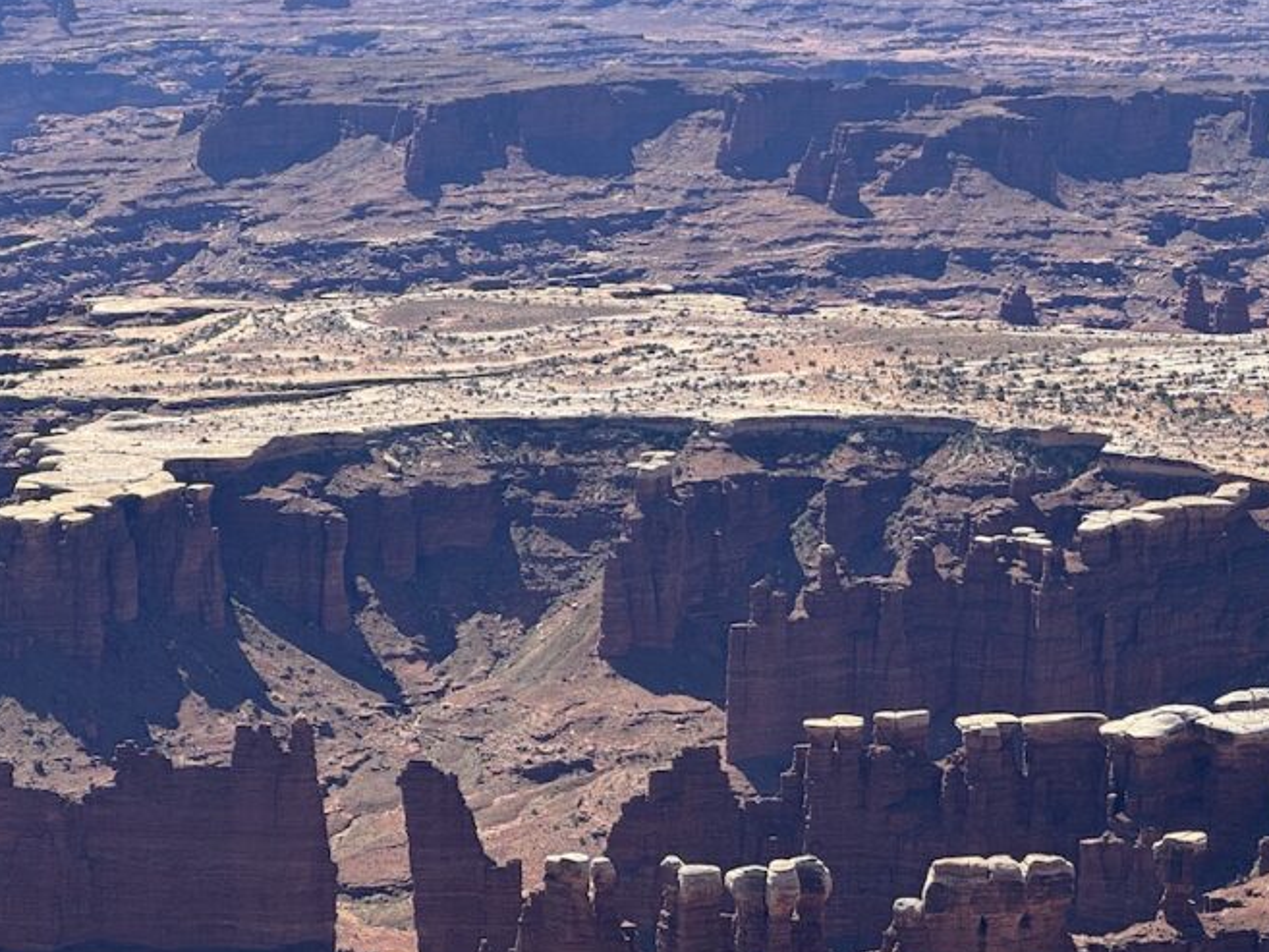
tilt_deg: -9.1
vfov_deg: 12.4
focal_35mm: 120
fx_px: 4400
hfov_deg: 16.3
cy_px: 512
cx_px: 981
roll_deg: +0.0
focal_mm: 9
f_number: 2.8
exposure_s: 1/410
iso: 25
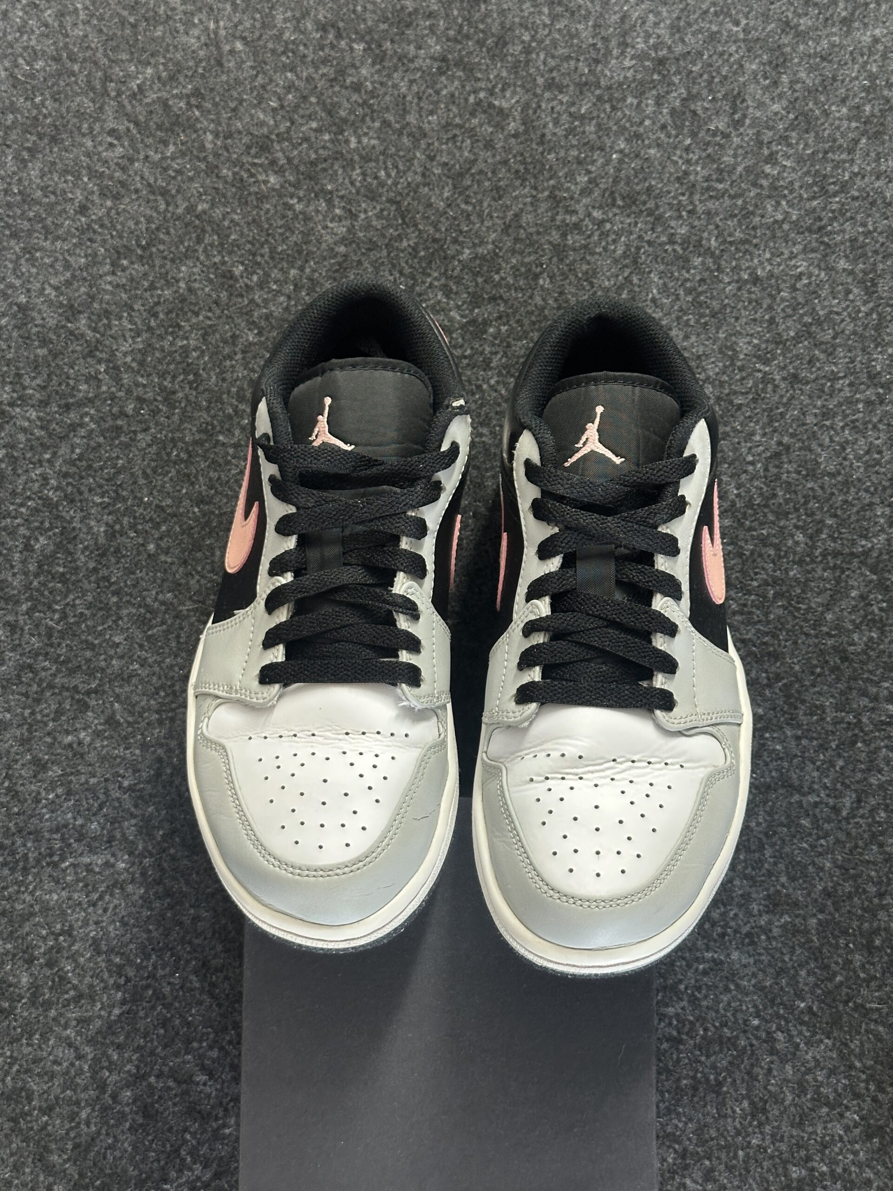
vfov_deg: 39.7
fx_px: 1651
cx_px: 446
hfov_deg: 30.3
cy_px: 596
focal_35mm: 48
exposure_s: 1/33
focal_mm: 6.86
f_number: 1.78
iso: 250
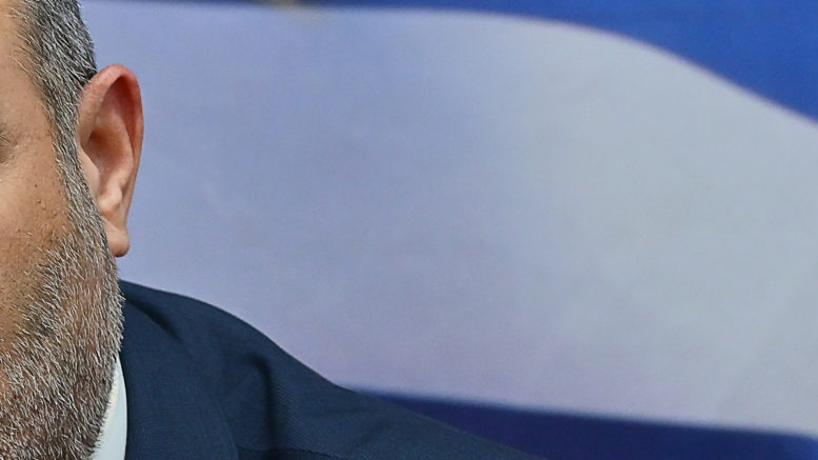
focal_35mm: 245
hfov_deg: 8.7
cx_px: -126
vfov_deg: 4.9
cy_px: 626
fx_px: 5314
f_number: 4.5
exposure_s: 1/250
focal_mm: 71
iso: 1600
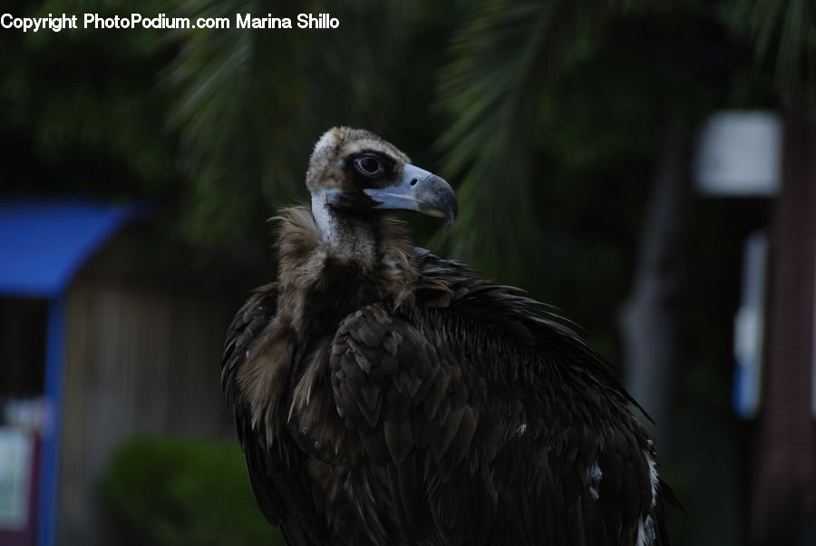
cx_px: 408
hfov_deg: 6.9
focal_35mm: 300
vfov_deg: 4.6
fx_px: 6806
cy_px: 273
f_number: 5.6
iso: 100
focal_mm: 200
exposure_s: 1/125
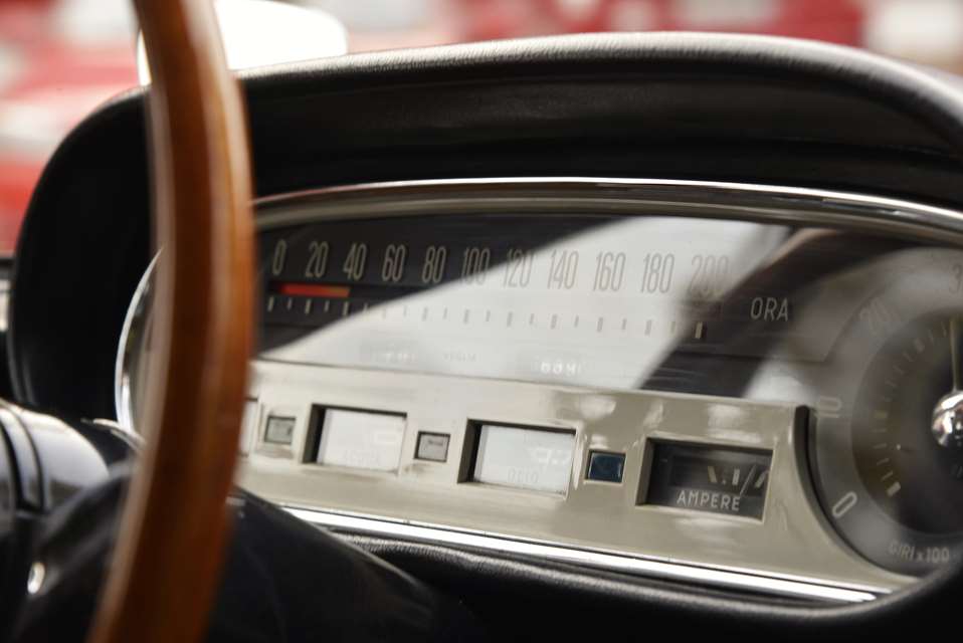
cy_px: 322
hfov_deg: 17.1
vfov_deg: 11.4
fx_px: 3212
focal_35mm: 120
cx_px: 482
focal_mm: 120
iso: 400
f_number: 8
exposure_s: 1/80
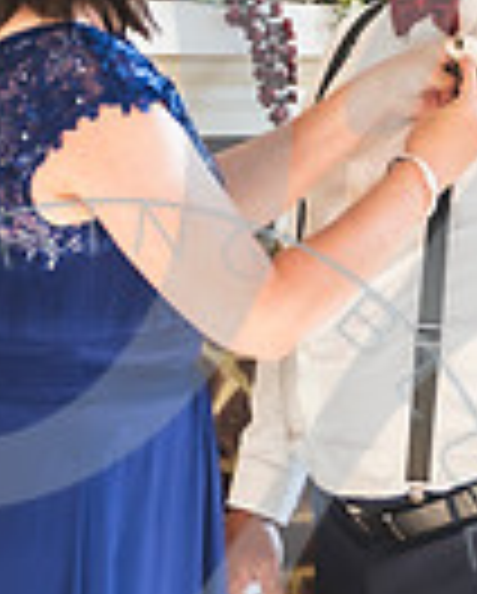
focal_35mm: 166
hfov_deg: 9.3
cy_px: 274
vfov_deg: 11.6
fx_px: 2923
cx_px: 315
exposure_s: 1/125
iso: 640
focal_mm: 52
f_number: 2.8
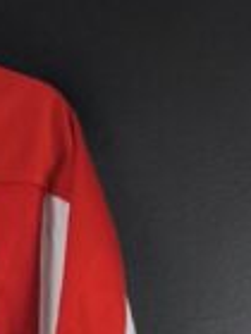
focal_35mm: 131
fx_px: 1267
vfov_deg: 13.1
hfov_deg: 10.5
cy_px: 661
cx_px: -234
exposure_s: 1/200
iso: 400
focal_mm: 6.57
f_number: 1.6
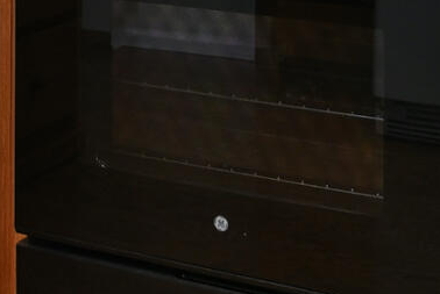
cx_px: 105
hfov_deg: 18.3
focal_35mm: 111
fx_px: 1358
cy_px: -268
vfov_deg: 11.3
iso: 560
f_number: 5
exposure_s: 1/10
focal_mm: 14
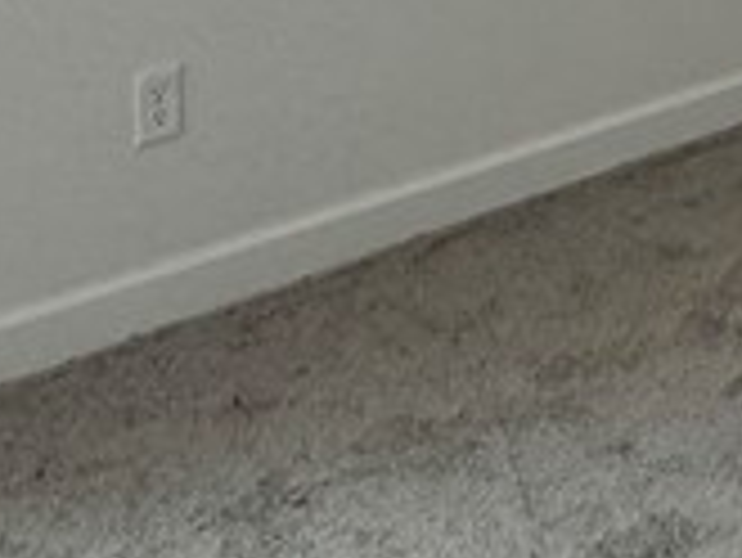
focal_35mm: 87
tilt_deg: -2.6
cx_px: 791
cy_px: -518
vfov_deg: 14.4
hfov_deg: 21.5
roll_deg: -2.1
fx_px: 1866
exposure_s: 1/121
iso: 64
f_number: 2.2
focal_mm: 2.22
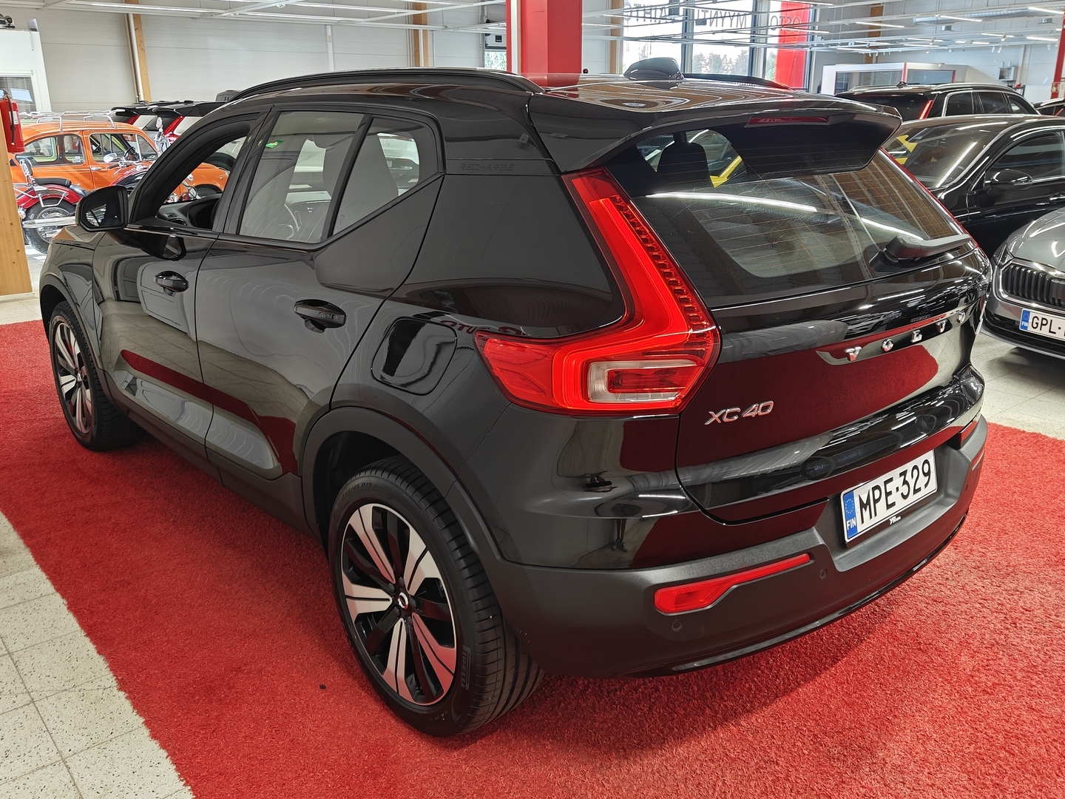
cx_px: 532
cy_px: 400
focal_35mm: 30
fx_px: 923
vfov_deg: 46.8
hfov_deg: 60.0
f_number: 1.8
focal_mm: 5.59
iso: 100
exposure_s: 1/50
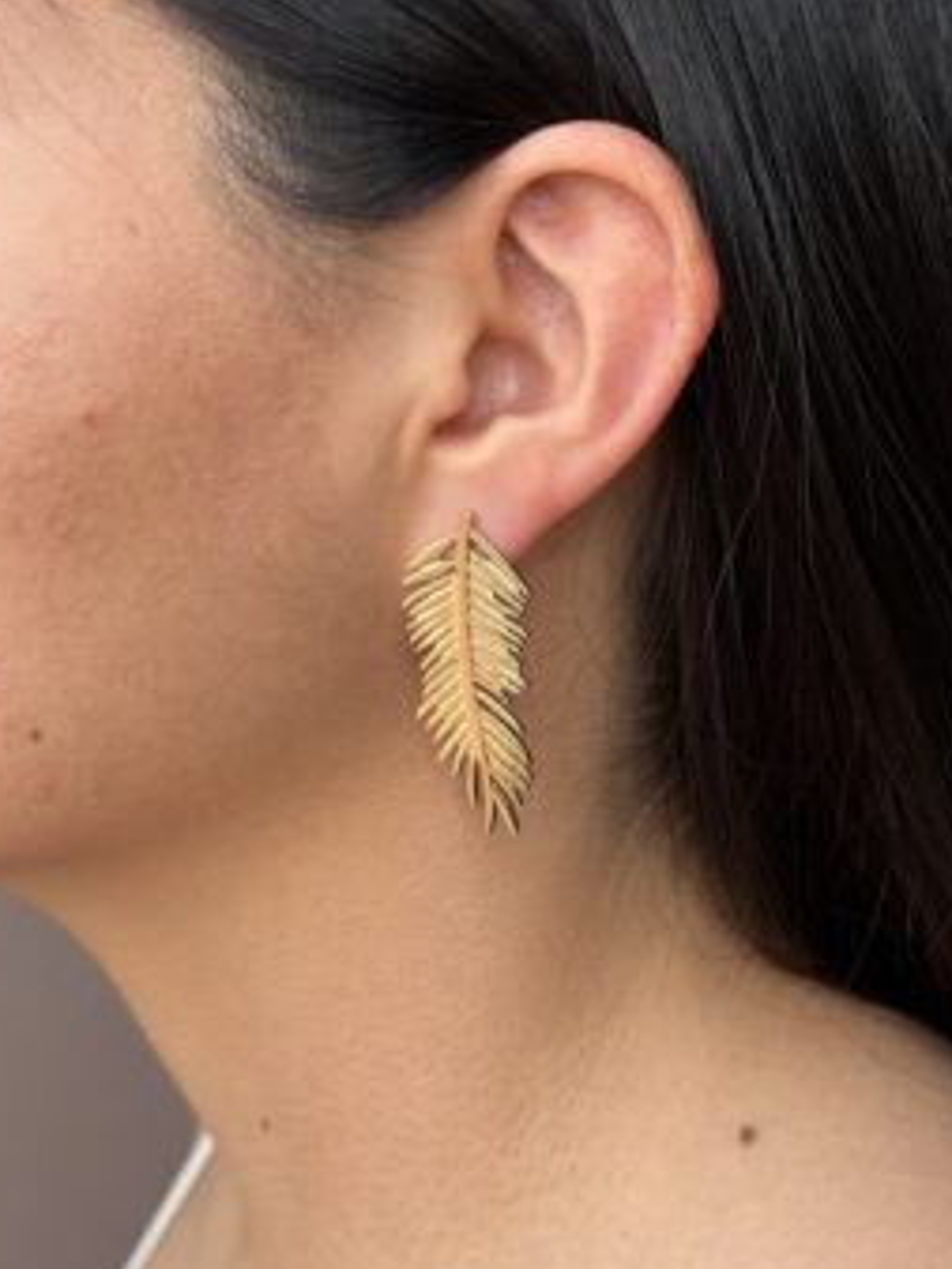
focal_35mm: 57
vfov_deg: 33.8
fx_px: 2089
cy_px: 599
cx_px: 452
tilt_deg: -12.4
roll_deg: +1.6
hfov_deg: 25.7
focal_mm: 6.76
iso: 50
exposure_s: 1/203
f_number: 1.78
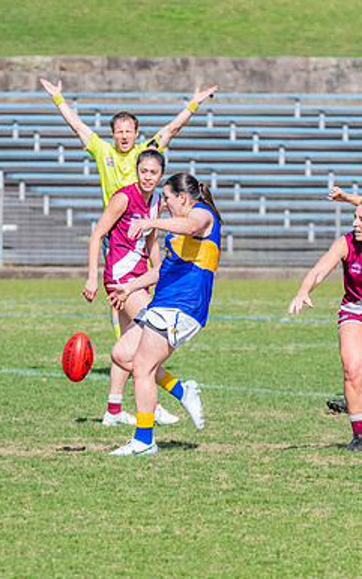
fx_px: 9571
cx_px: 58
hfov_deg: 2.2
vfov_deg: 3.5
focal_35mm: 607
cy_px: 311
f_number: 10
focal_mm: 320
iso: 800
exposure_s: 1/1600
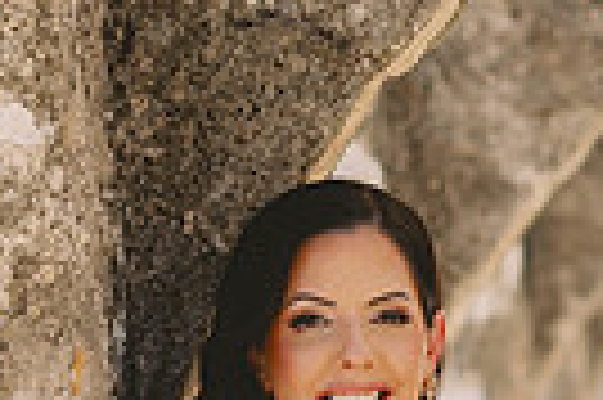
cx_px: 581
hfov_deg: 5.0
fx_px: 6926
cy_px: 600
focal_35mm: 414
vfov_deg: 3.3
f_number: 3.5
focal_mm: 85
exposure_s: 1/500
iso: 125
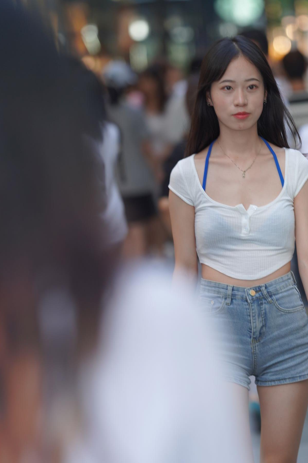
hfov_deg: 6.4
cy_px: 368
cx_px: 244
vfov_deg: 9.5
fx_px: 2759
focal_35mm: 215
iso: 500
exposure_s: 1/200
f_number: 2.5
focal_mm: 135
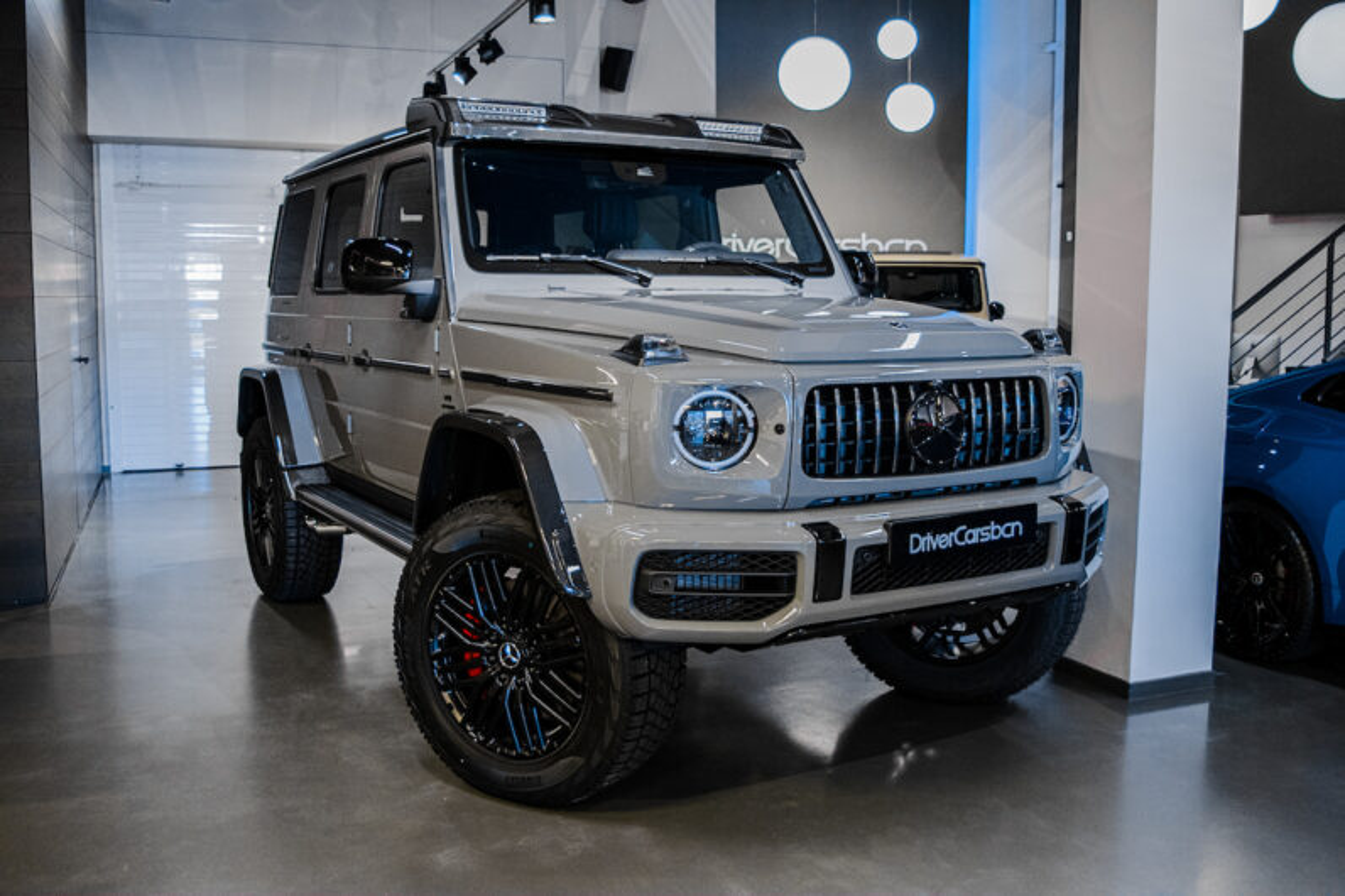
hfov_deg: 55.1
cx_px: 672
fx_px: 1288
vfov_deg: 38.3
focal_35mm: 34
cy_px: 448
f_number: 3.8
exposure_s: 1/60
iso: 1100
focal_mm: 23
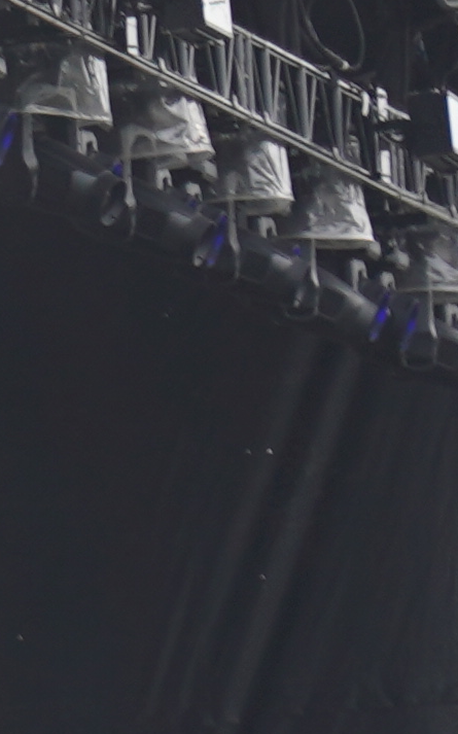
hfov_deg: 1.4
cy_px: 1168
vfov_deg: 2.3
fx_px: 18012
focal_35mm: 901
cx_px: -2525
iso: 100
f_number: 4
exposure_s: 1/125
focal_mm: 105
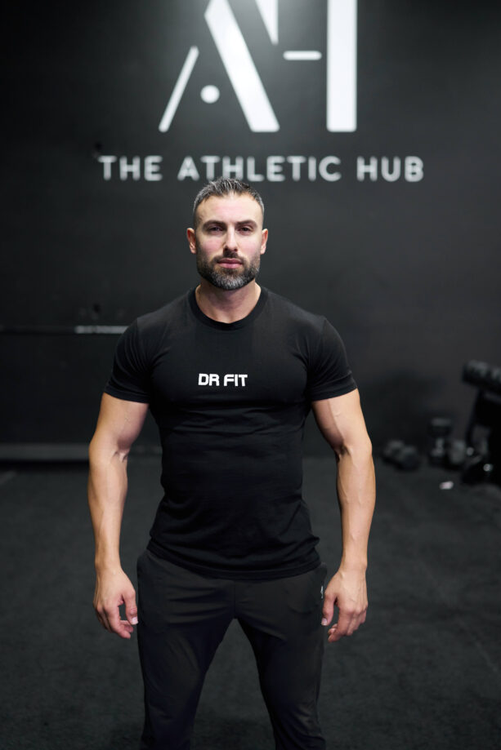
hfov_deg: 34.2
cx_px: 227
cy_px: 333
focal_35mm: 39
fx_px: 814
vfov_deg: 49.5
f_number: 1.4
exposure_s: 1/250
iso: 1000
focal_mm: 35
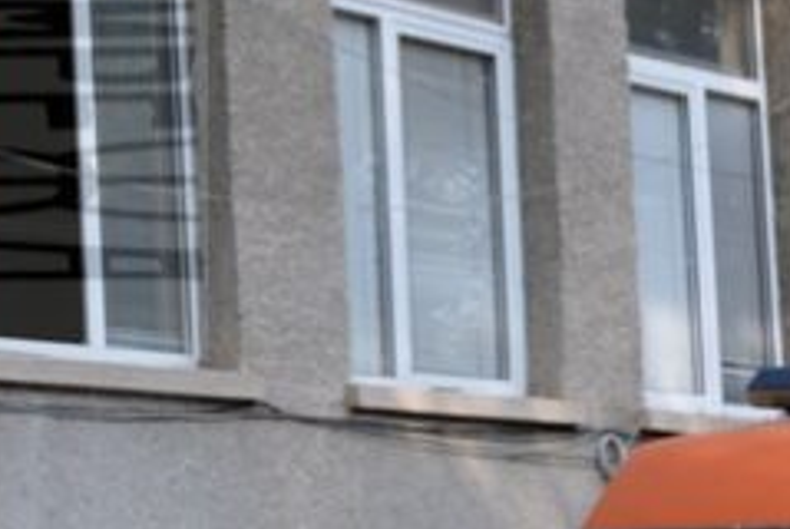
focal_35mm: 137
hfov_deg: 14.8
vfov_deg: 9.9
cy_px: 620
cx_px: 701
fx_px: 3010
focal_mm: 31
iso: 400
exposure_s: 1/400
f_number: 5
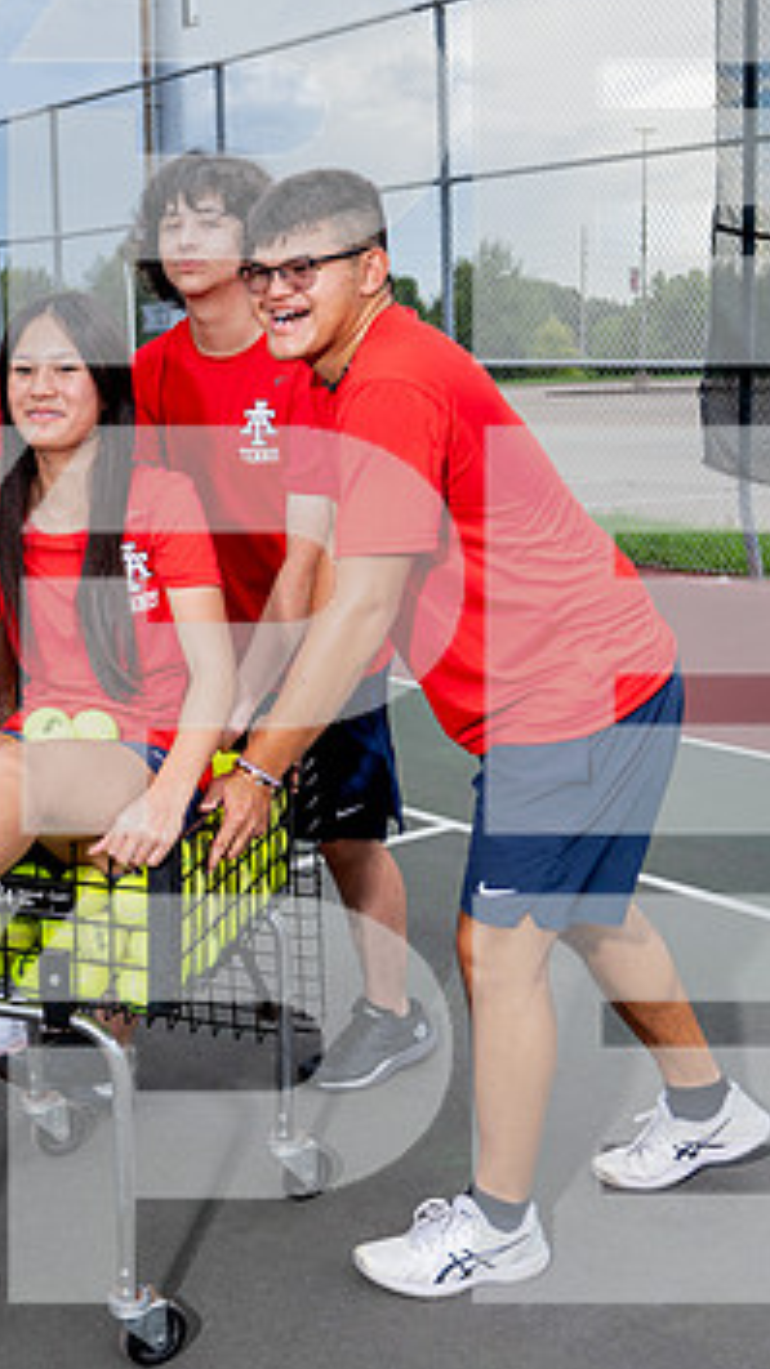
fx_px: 1670
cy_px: 632
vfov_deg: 44.6
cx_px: -54
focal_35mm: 46
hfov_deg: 24.4
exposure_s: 1/1000
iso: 400
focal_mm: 24
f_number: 4
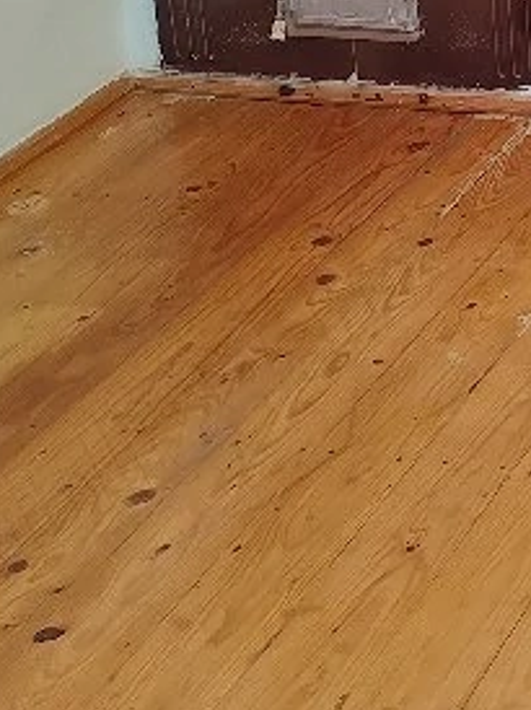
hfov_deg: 12.0
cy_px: -128
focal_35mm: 112
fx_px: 2294
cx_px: 997
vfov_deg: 16.9
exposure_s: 1/50
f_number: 1.65
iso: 1250
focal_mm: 6.14
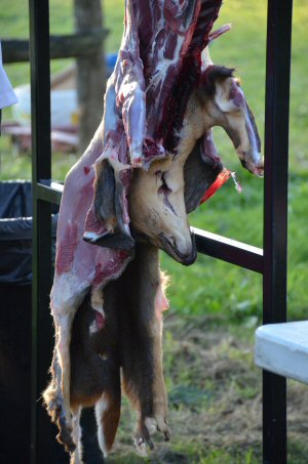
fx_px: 2707
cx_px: 154
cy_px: 232
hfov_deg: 6.5
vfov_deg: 9.8
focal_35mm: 210
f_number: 5.6
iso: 1000
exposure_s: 1/250
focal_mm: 140
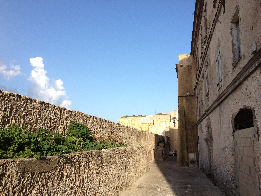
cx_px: 130
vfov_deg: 40.7
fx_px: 264
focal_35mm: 35
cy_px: 98
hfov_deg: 52.6
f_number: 2.4
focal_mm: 4.28
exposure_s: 1/1062
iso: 64
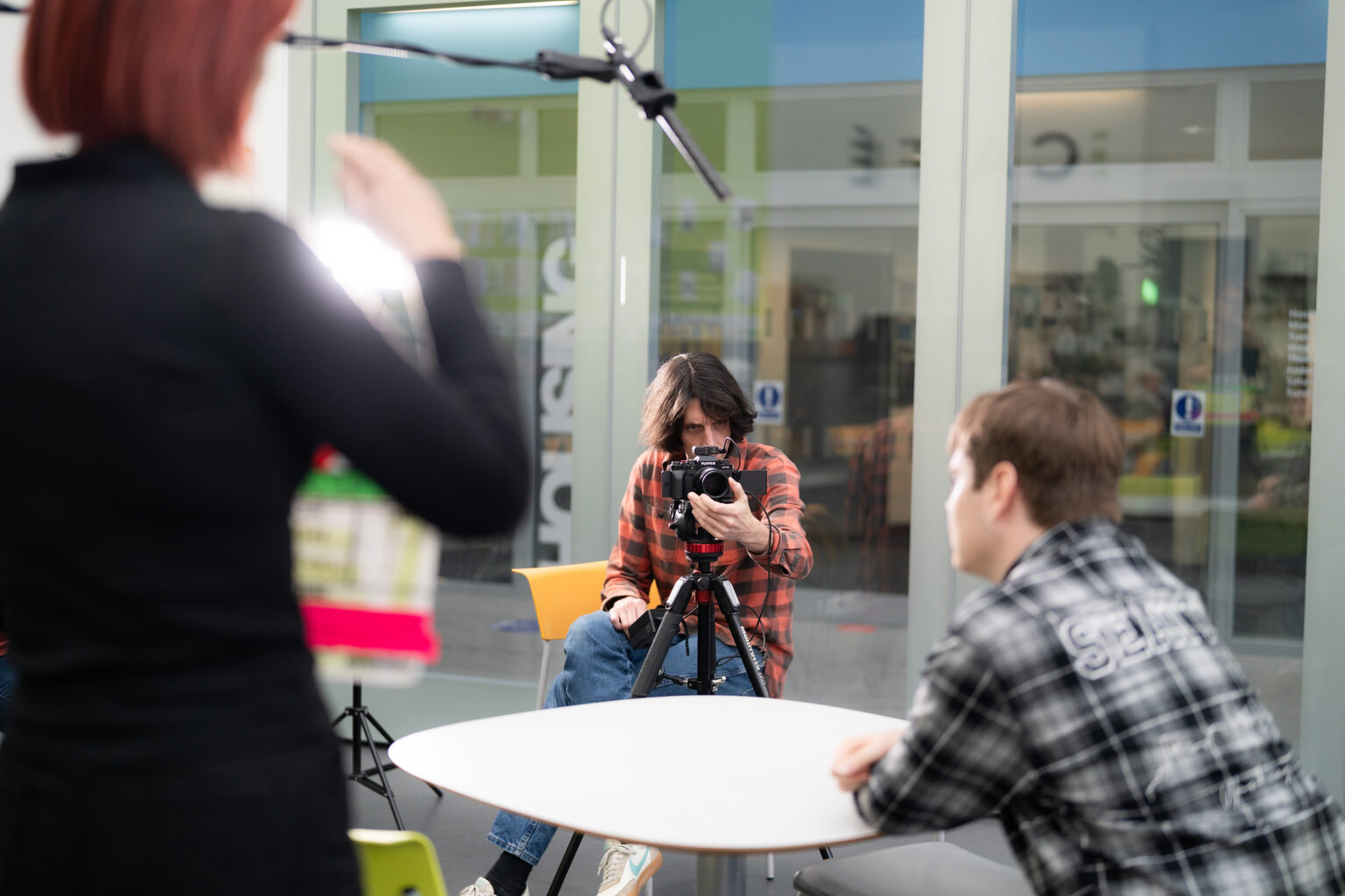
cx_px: 672
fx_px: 1868
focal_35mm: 50
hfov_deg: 39.6
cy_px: 448
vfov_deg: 27.0
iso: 250
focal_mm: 50
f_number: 1.4
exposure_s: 1/400
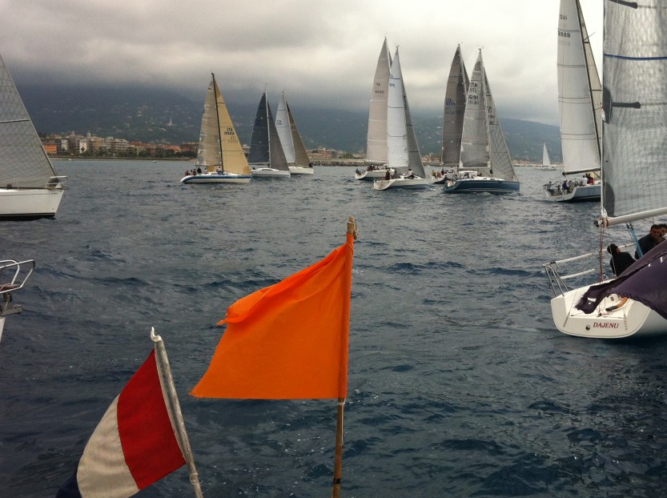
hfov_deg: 43.8
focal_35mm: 43
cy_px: 230
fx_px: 827
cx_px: 372
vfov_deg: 33.5
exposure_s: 1/2155
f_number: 2.8
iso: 80
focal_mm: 3.85
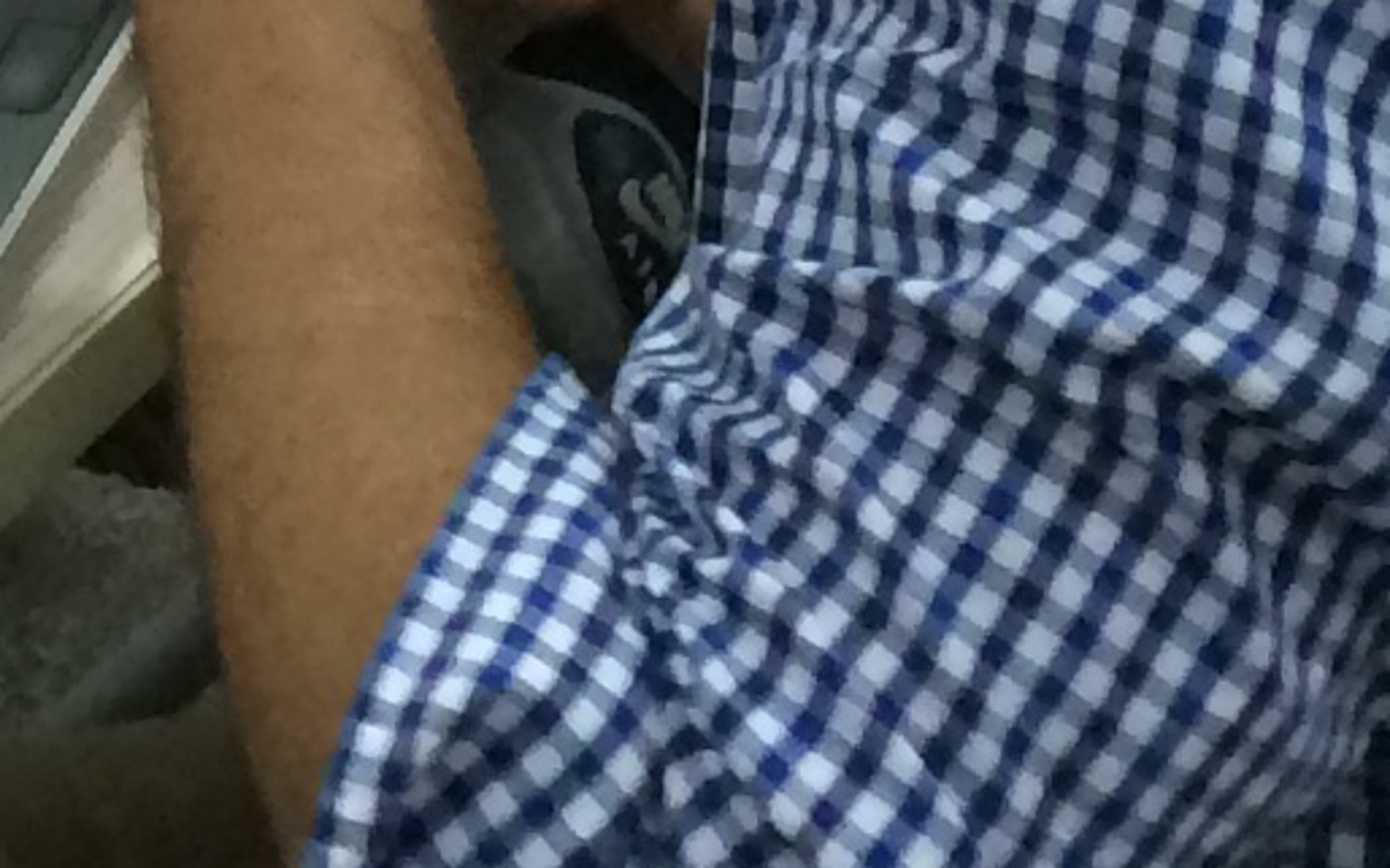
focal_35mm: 202
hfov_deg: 10.1
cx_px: -646
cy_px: -1409
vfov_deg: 6.1
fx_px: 7650
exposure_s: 1/33
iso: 160
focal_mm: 4.12
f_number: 2.2
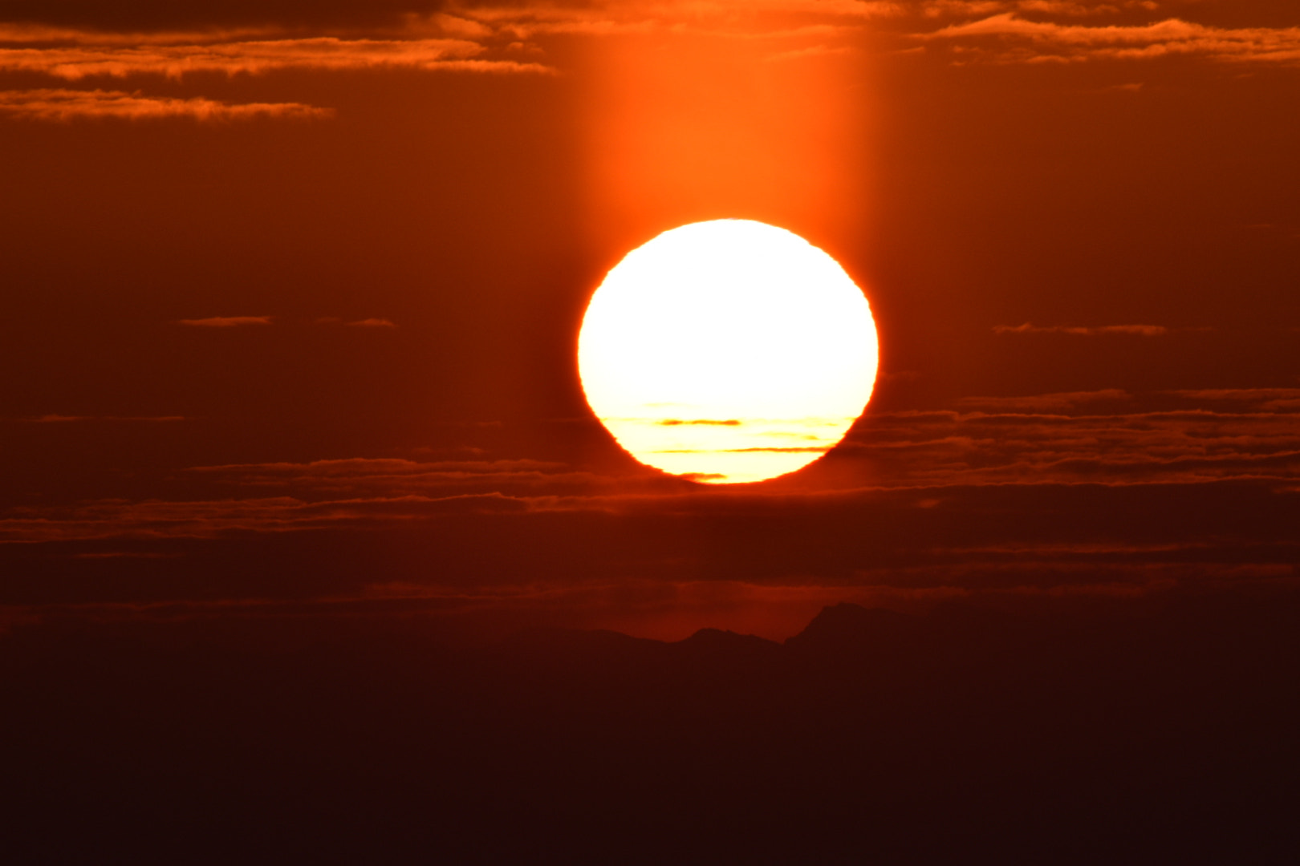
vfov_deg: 1.5
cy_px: 433
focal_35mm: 900
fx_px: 32497
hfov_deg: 2.3
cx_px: 650
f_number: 14
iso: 100
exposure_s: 1/500
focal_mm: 600
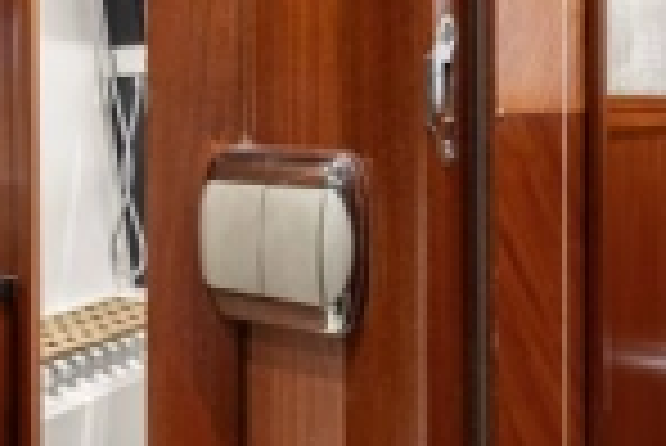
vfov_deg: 25.7
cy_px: 101
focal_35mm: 52
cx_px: 117
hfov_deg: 36.6
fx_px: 963
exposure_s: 1/3
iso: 400
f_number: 5.6
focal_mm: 14
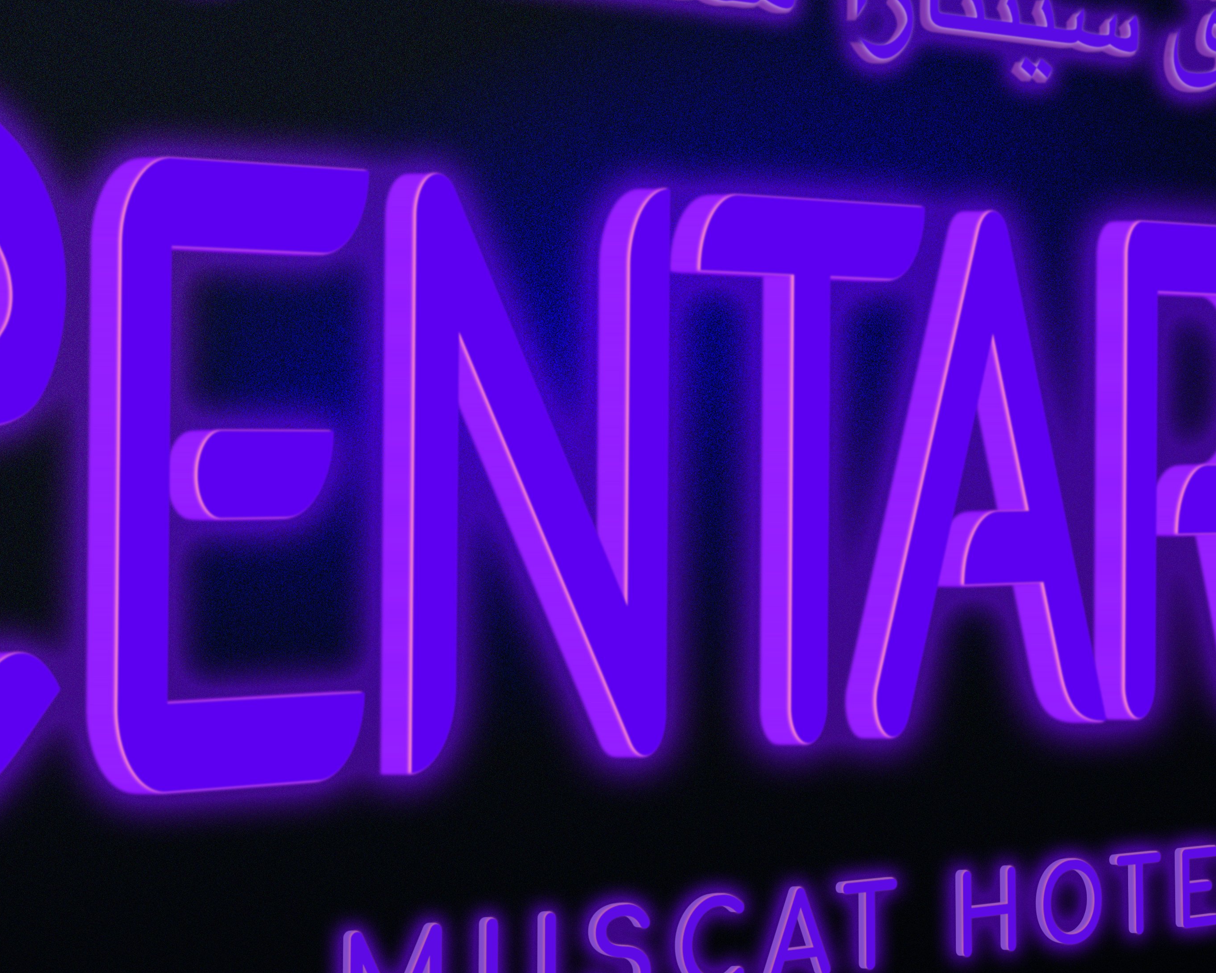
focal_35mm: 227
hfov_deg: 8.5
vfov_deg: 6.8
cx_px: 484
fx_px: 8171
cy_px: 476
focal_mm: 90
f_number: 2.8
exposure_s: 1/30
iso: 1000
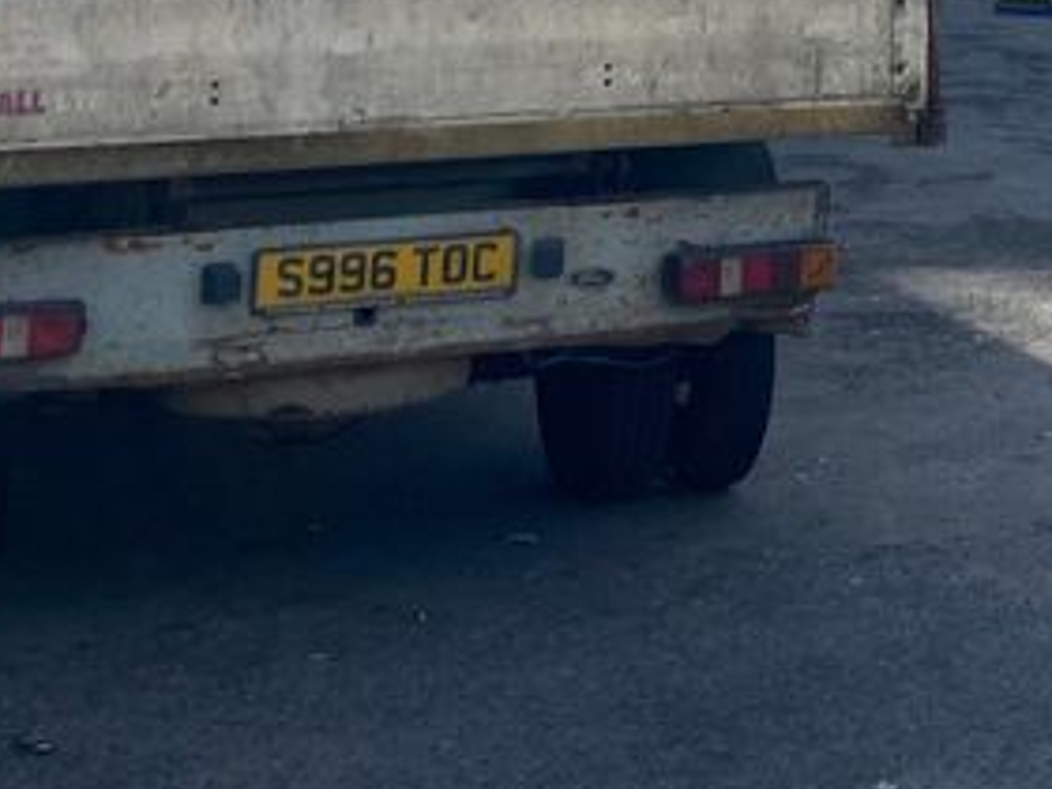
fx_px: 3130
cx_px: 1251
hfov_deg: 18.1
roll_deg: -0.1
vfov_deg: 13.0
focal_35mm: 103
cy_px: -626
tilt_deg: +3.7
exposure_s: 1/3401
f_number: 1.8
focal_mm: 4.25
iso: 32
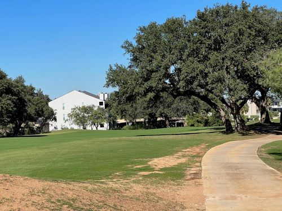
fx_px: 627
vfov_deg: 19.1
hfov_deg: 25.3
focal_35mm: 77
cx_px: 141
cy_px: 106
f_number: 2.8
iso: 32
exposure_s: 1/821
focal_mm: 9
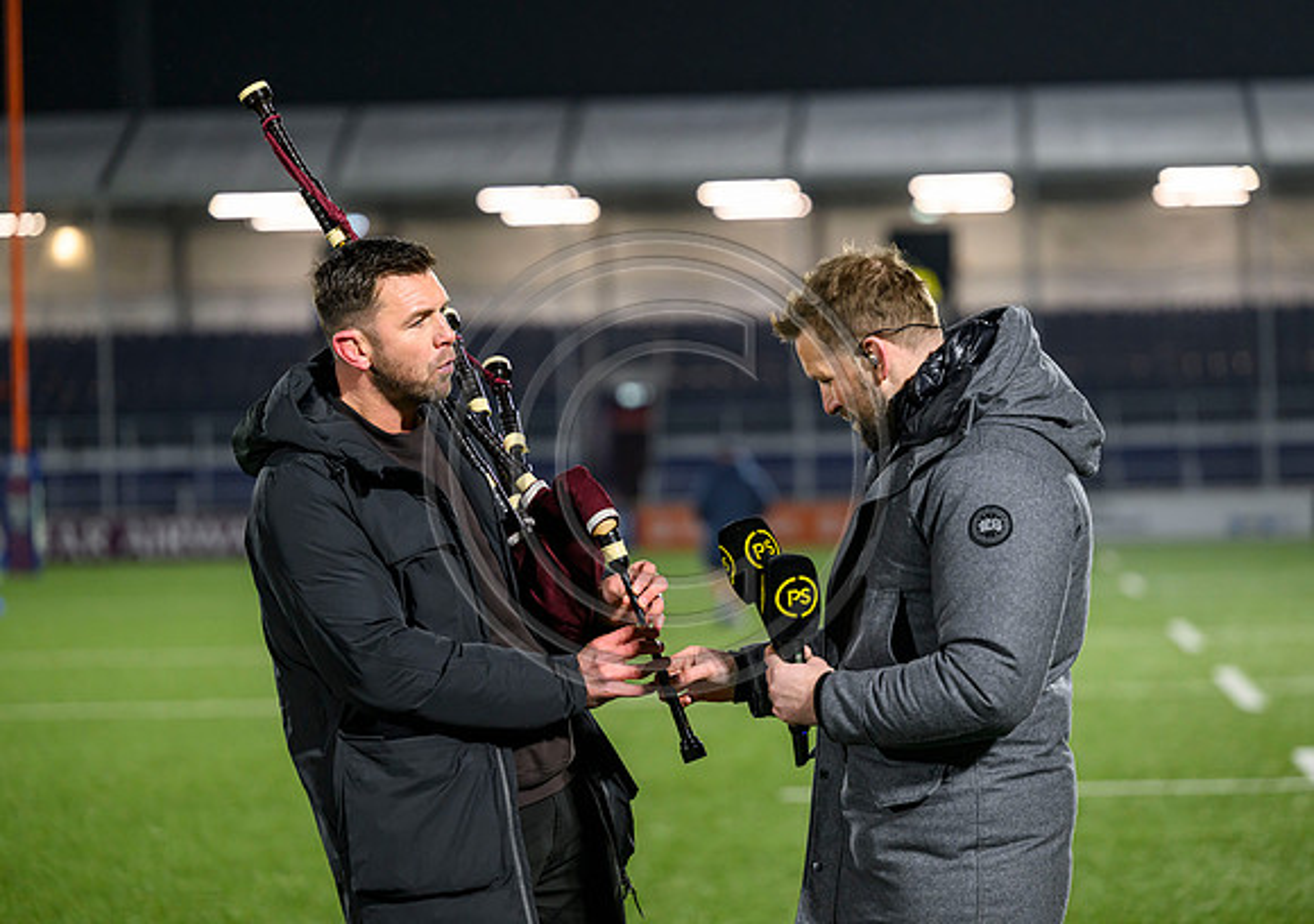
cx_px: 694
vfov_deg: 10.2
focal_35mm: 140
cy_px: 462
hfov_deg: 14.4
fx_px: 5201
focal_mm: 135
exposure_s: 1/500
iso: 2000
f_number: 3.2
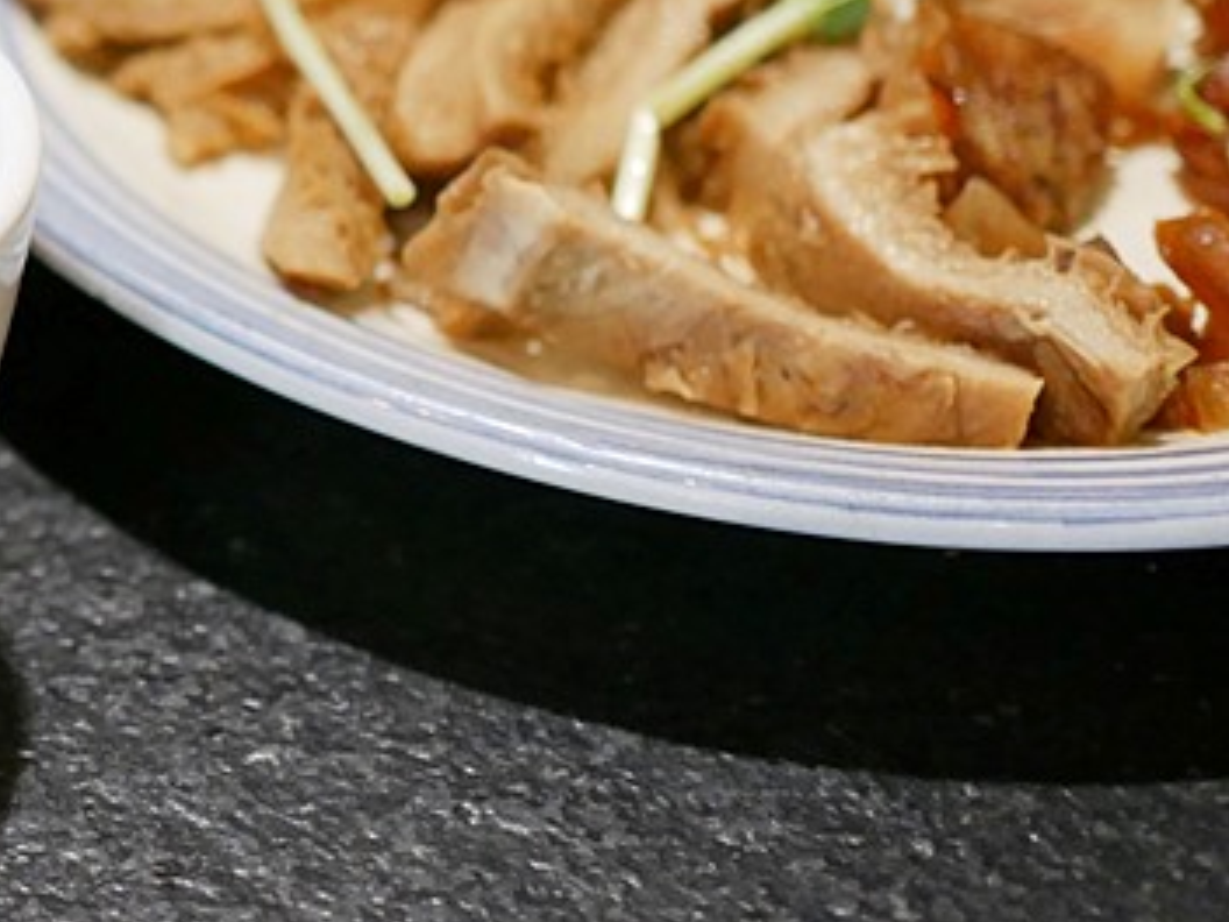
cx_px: -506
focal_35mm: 142
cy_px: -152
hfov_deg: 13.3
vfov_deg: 10.3
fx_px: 5042
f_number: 1.8
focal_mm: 25
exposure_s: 1/60
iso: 1000
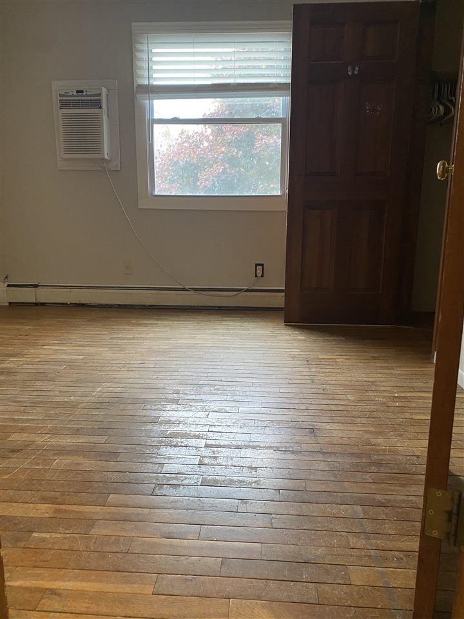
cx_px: 232
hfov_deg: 53.1
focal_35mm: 26
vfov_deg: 67.3
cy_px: 310
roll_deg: -0.3
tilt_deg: -11.2
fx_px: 465
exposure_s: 1/40
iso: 400
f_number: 1.8
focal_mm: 4.25
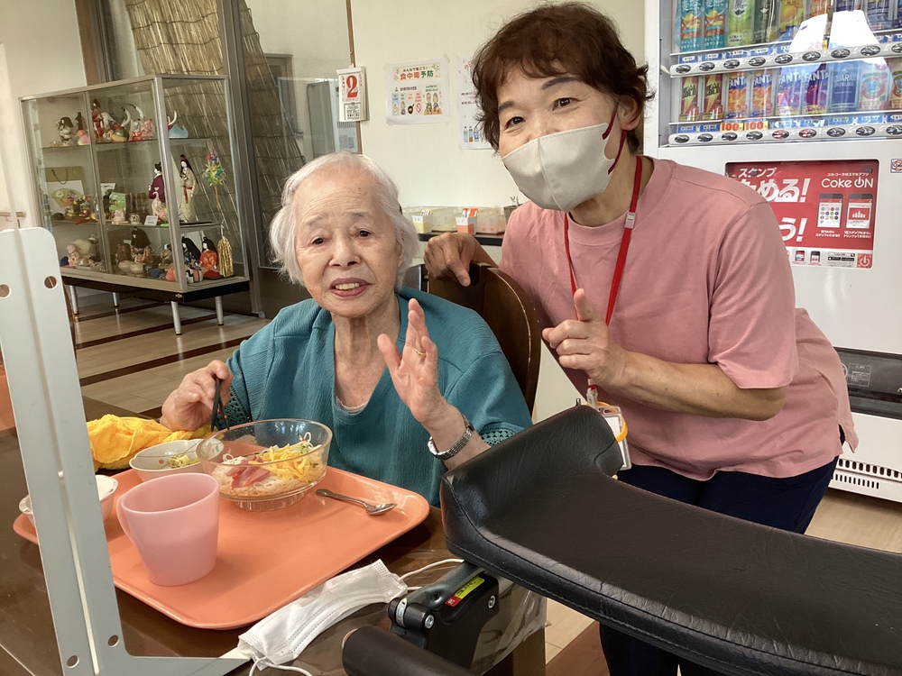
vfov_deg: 45.4
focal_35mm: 31
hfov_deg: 58.4
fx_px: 808
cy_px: 338
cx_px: 451
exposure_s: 1/60
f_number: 2.4
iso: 100
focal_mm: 3.3
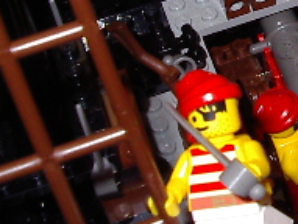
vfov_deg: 11.4
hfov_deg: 14.5
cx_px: 445
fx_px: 1095
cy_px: -76
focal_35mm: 127
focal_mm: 5.8
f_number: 4.8
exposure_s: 1/60
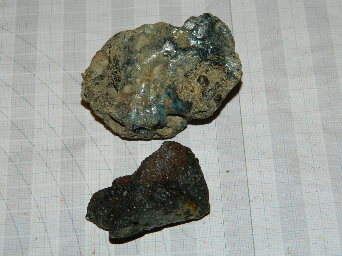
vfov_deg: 17.6
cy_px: 128
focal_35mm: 84
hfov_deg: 23.3
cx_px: 171
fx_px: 830
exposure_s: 1/50
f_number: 4.2
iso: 200
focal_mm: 15.1
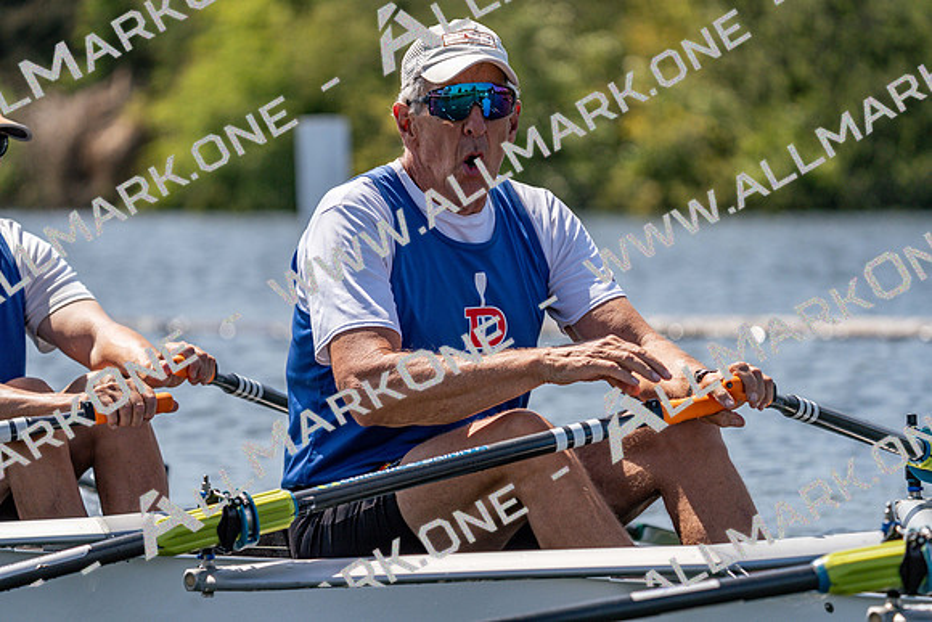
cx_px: 466
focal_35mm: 273
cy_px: 311
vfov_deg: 5.0
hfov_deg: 7.5
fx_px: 7069
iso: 320
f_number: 5.6
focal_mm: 273
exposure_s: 1/2000
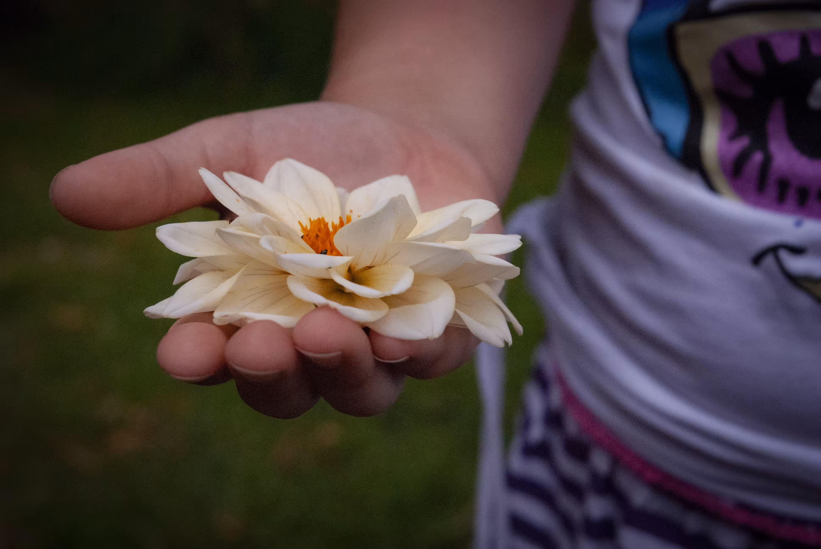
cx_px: 410
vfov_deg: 16.6
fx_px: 1884
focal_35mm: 82
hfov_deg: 24.6
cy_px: 274
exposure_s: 1/1600
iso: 1600
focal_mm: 55
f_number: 8
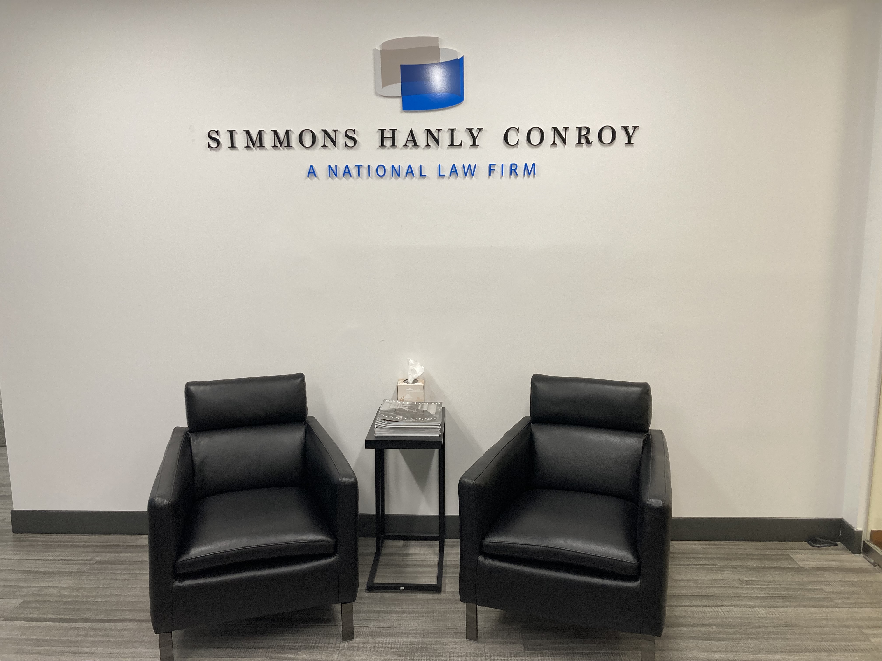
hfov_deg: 63.4
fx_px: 713
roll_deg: -0.3
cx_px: 441
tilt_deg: -10.0
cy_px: 330
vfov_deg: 49.7
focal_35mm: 28
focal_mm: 3.99
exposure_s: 1/120
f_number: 1.8
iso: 80
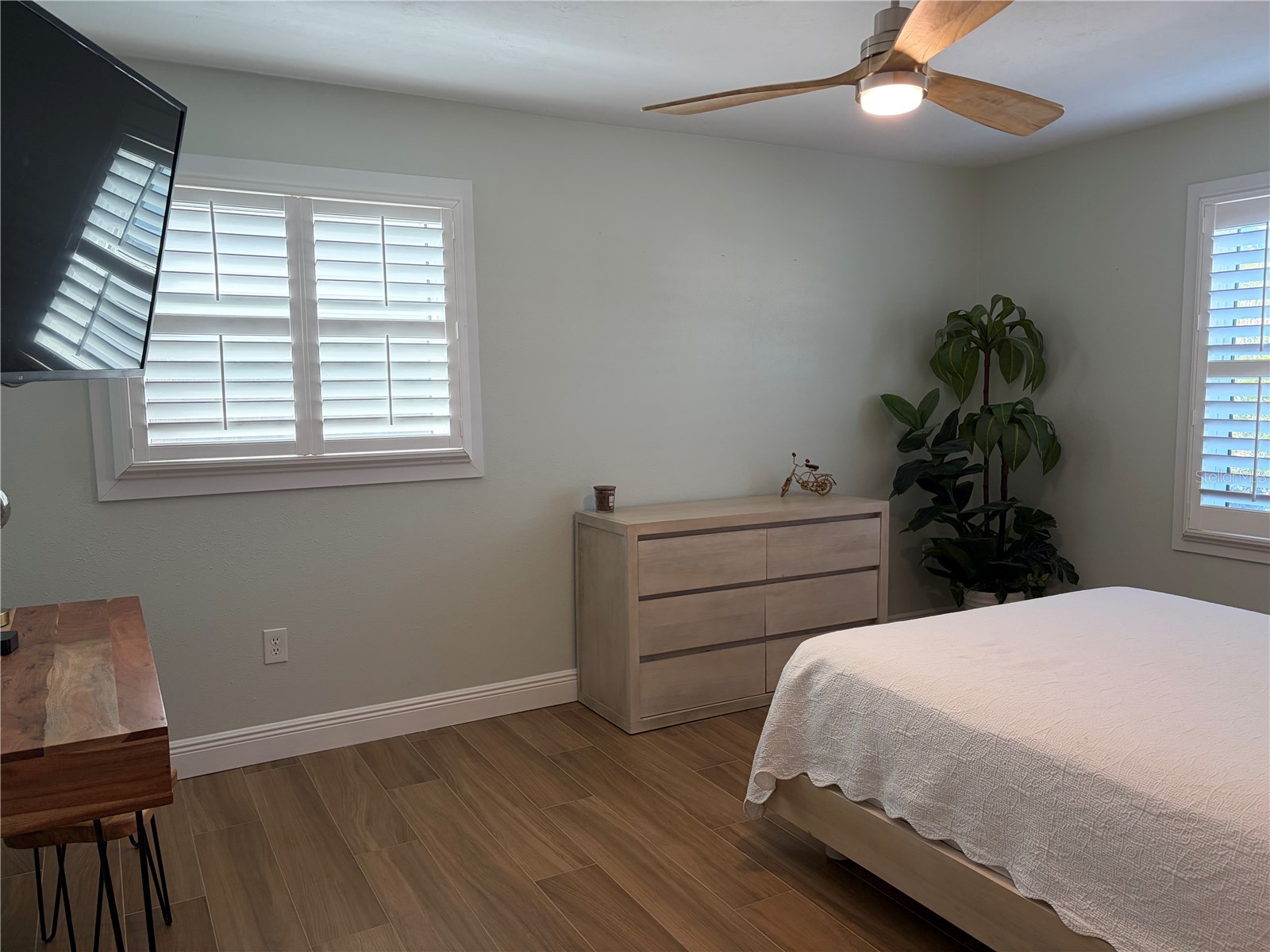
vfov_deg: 53.1
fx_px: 954
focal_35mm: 26
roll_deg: +1.1
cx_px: 635
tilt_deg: -5.0
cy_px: 476
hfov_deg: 67.3
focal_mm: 5.96
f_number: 1.6
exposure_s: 1/138
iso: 125
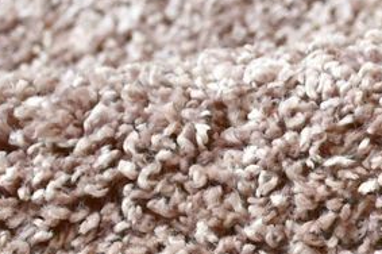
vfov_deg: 7.2
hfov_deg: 10.5
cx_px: 540
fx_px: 2024
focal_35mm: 191
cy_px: 236
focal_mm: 24
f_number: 3.8
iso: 800
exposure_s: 1/160
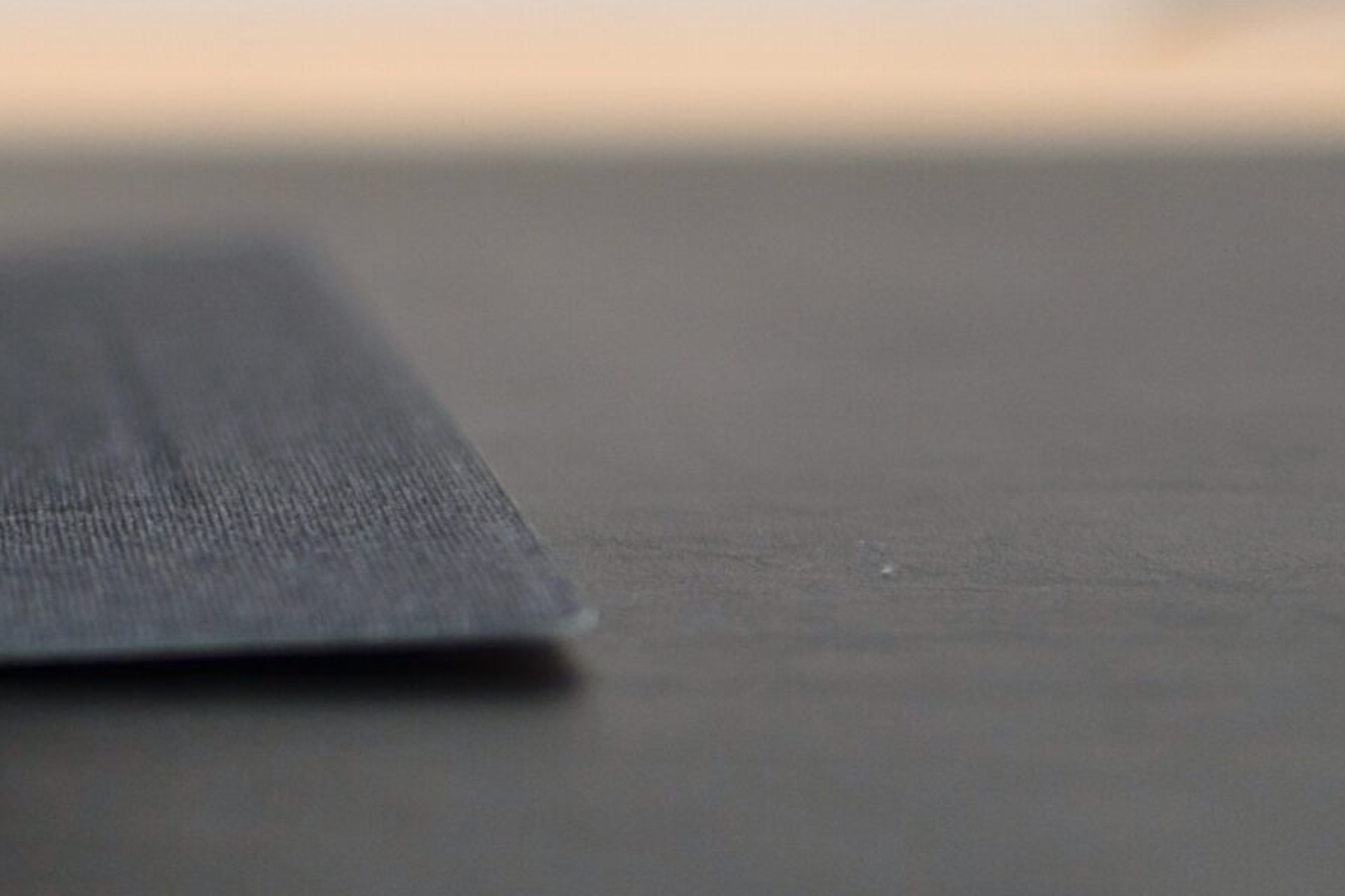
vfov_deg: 10.5
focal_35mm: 130
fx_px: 4855
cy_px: 8
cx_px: -199
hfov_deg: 15.3
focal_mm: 30
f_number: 1.4
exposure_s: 1/40
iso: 250
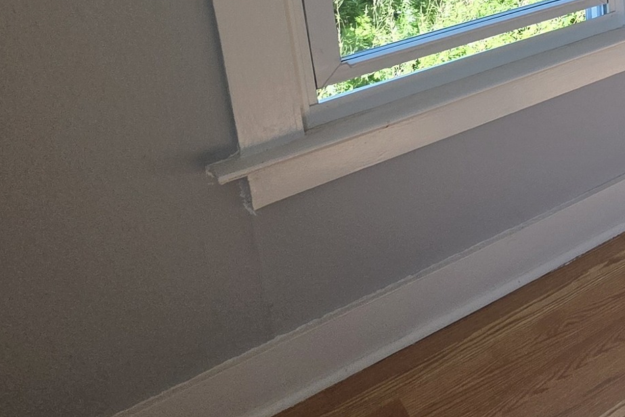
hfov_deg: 29.3
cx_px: 911
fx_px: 781
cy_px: -119
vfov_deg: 25.8
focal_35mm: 45
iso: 80
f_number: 1.9
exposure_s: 1/359
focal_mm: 2.2
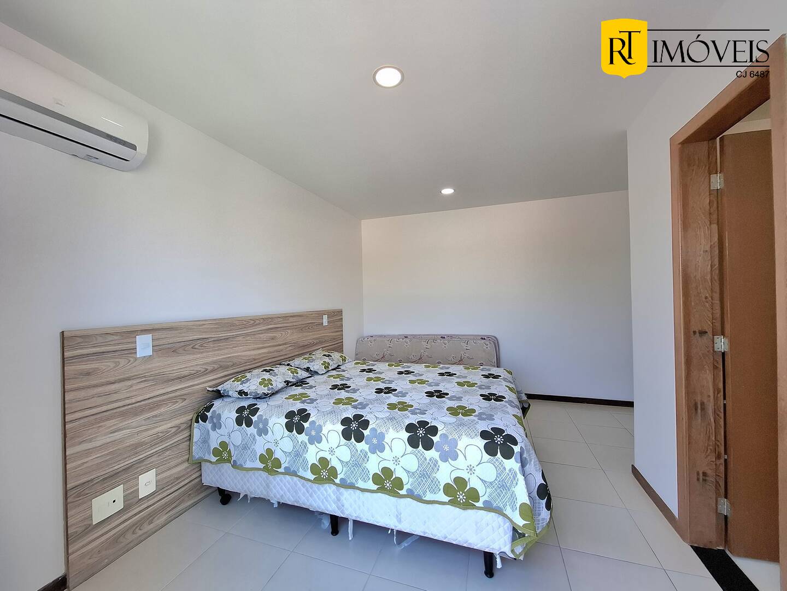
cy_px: 296
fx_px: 296
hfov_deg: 106.2
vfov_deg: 89.9
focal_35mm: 13
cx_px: 394
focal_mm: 1.74
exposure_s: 1/60.2
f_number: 2.2
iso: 40
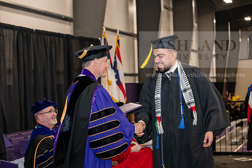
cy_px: 84
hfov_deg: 28.8
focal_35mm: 70
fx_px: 490
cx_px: 126
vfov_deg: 19.5
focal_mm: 70
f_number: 5
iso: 2500
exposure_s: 1/200
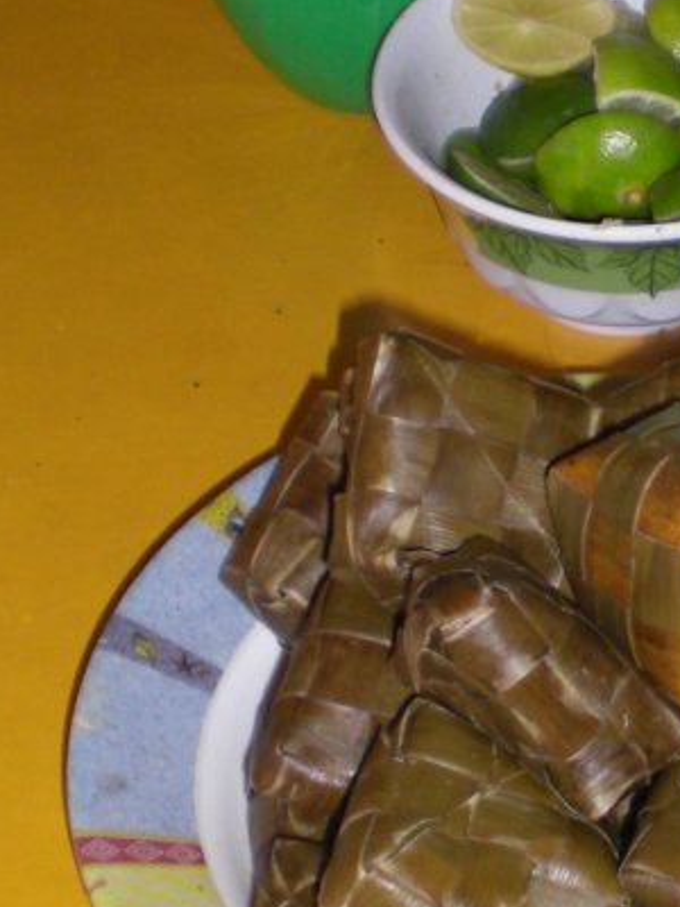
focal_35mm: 114
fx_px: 2986
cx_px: 603
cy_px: 671
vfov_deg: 17.2
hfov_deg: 12.9
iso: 100
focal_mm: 6.3
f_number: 3.1
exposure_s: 1/60
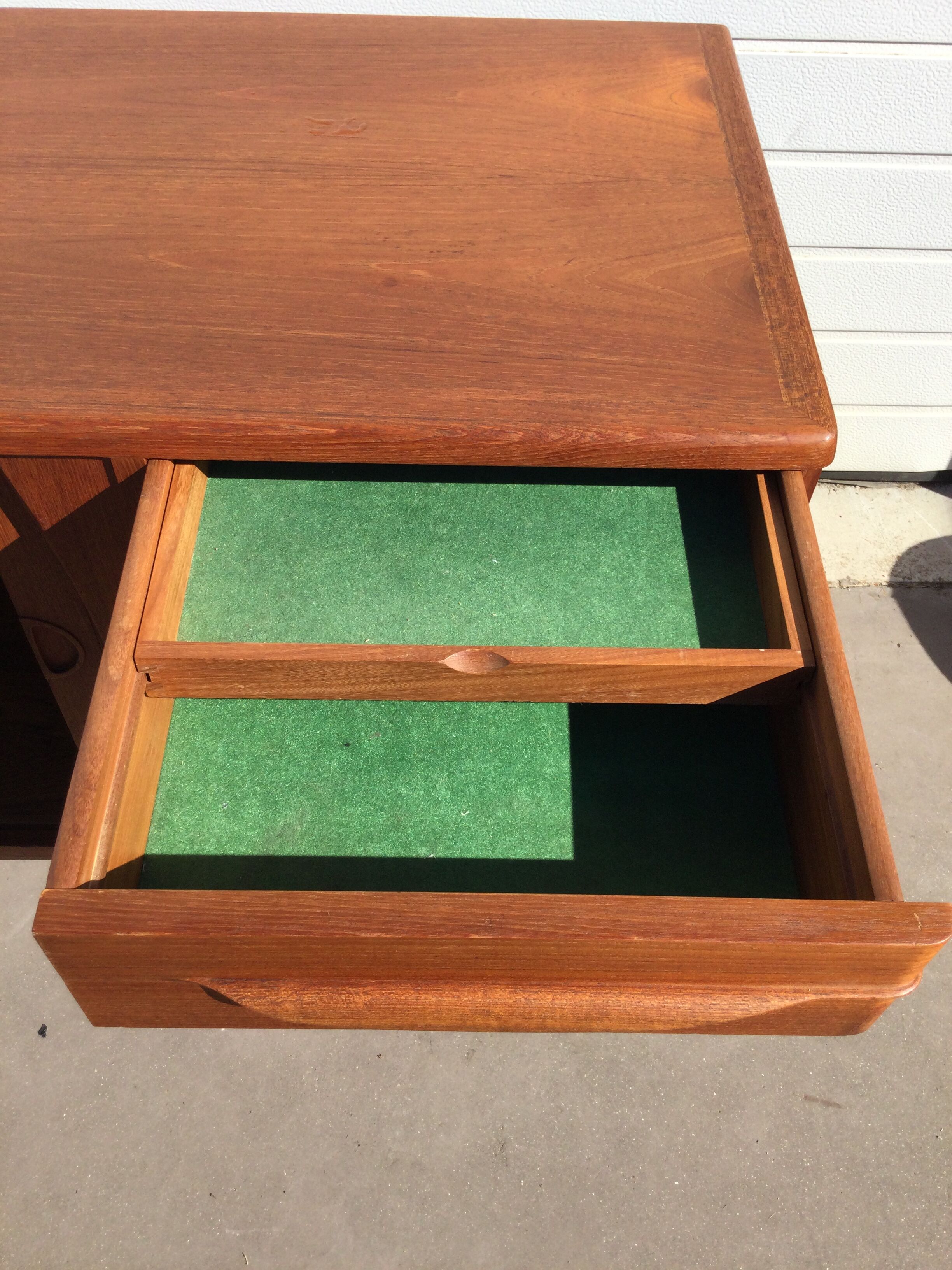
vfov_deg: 58.4
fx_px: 1137
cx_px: 476
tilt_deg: -53.5
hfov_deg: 45.4
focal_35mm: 31
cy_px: 635
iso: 25
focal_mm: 3.3
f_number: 2.4
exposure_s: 1/981
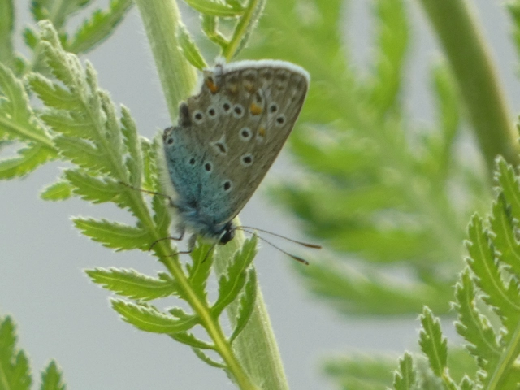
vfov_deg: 1.2
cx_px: 260
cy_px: 195
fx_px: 18026
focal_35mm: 1200
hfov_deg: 1.7
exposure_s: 1/125
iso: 200
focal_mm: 215
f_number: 5.9
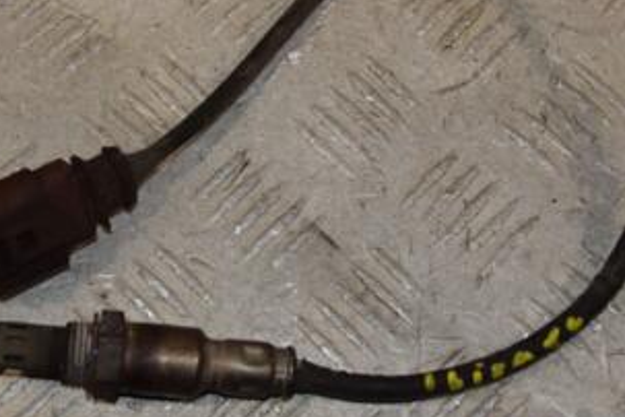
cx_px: 322
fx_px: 1649
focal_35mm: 95
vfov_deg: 14.4
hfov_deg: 21.5
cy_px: 165
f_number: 9
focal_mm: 32
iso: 800
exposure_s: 1/200
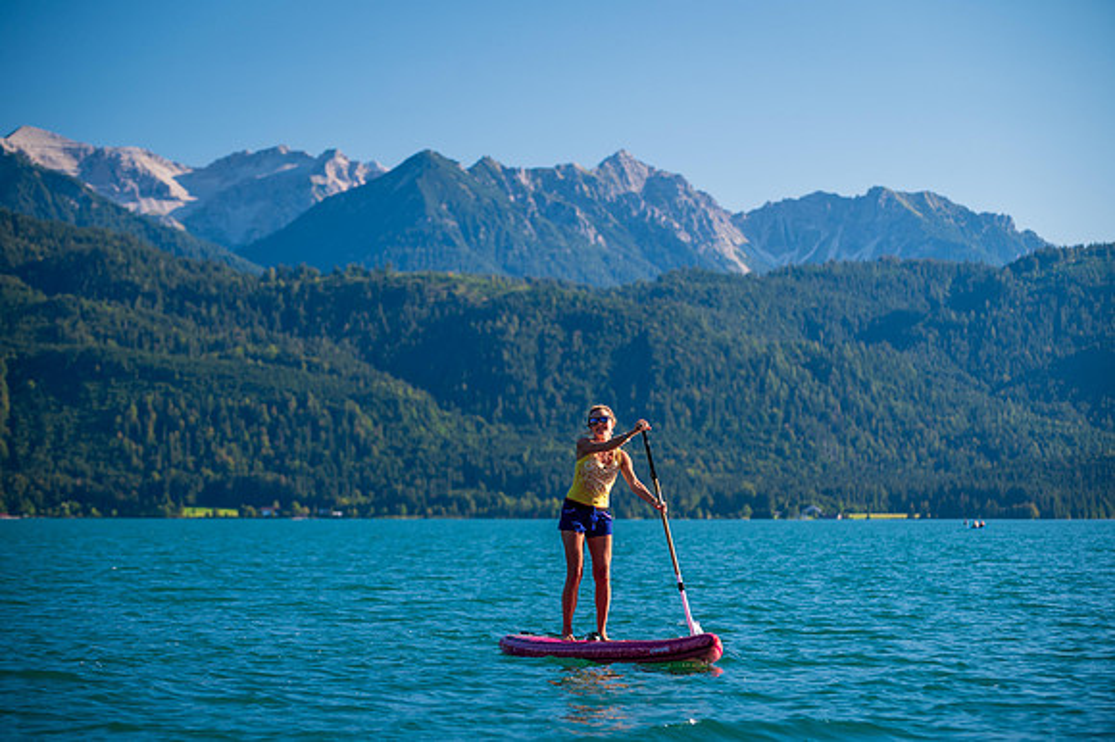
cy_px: 371
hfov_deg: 17.0
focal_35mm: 120
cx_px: 545
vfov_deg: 11.4
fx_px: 3729
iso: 125
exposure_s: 1/320
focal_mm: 116
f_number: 4.5
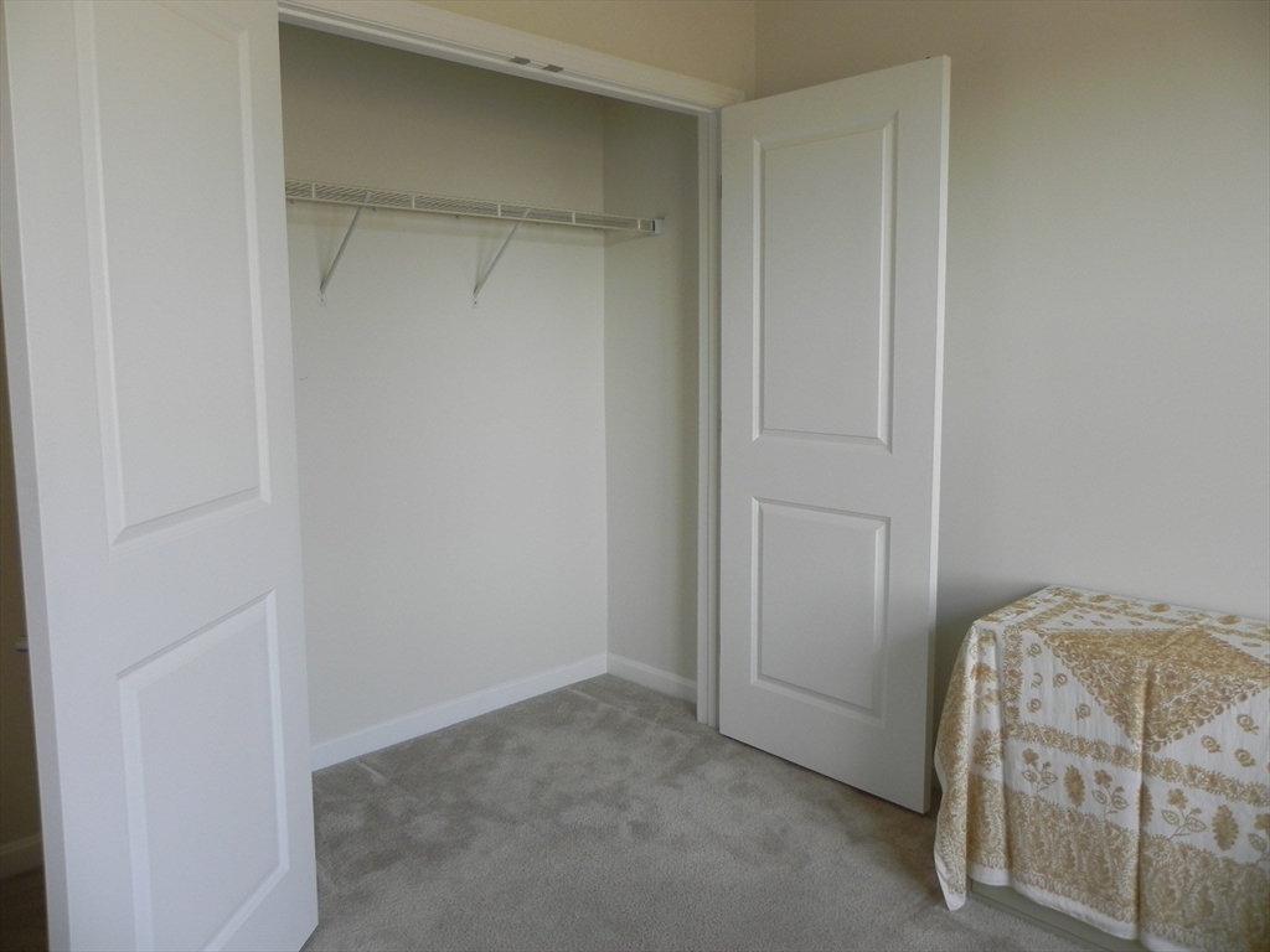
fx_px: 954
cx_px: 635
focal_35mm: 26
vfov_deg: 53.1
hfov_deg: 67.3
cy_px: 476
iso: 160
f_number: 2.8
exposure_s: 1/64.6
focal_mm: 4.6
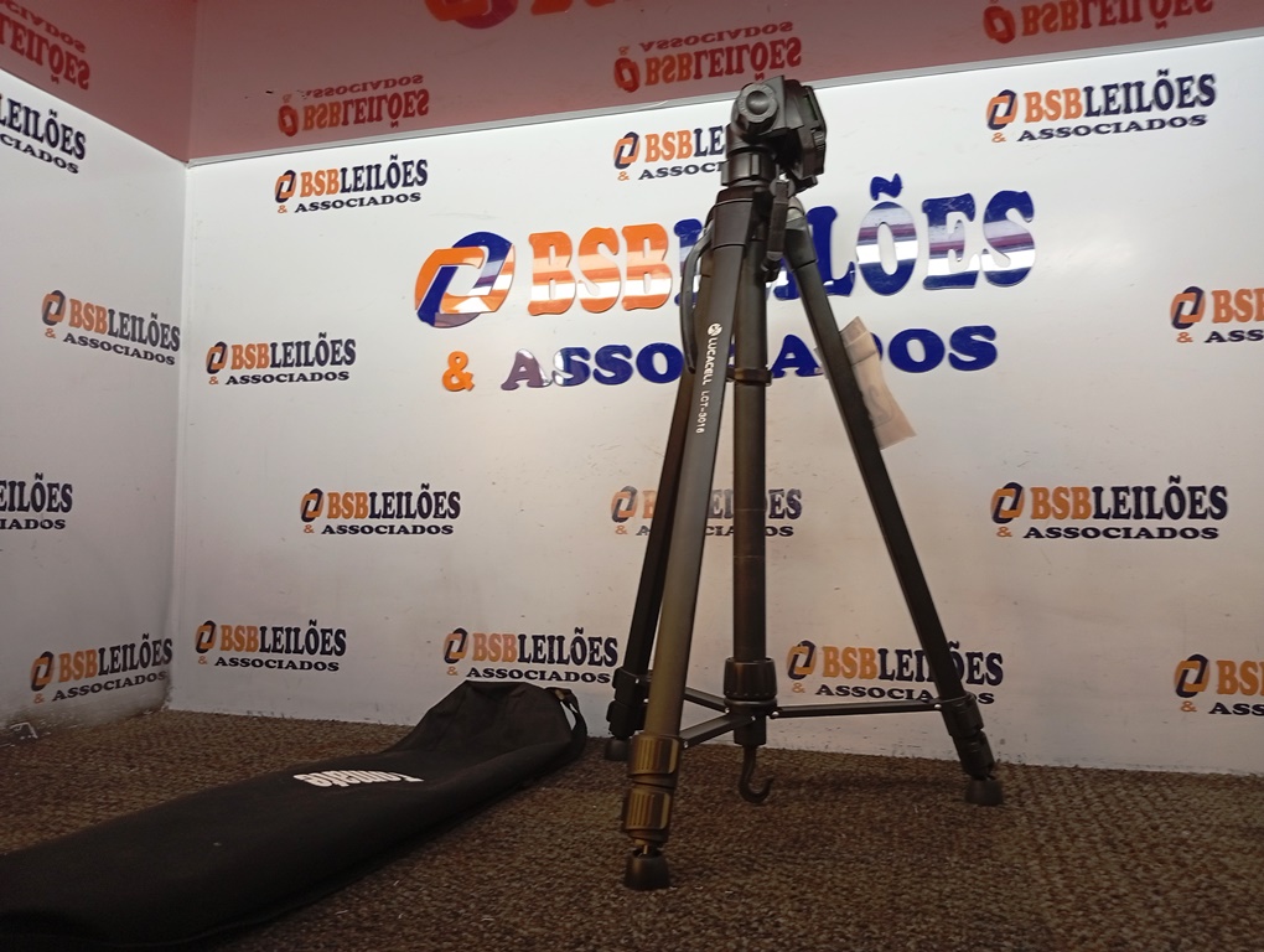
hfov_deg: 65.2
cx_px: 632
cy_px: 476
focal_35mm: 27
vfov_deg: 51.5
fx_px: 987
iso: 177
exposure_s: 1/30
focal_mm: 3.98
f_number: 1.8
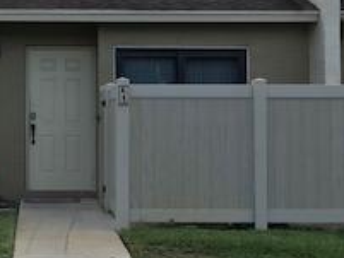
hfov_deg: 21.5
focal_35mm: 89
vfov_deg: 16.6
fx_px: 885
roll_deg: +0.6
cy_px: 99
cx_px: 39
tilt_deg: +3.2
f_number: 1.8
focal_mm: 3.99
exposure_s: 1/997
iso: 20
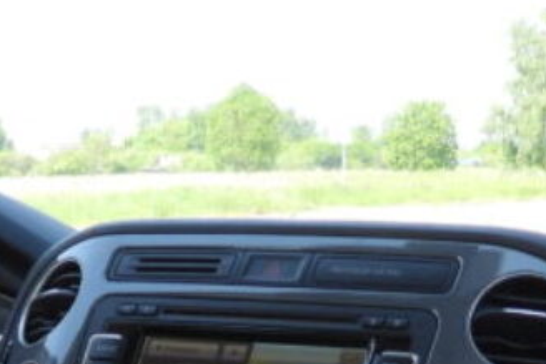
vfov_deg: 9.9
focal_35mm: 122
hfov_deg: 16.8
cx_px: 265
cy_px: 883
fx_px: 1851
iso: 100
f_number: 2.8
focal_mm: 4.3
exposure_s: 1/200
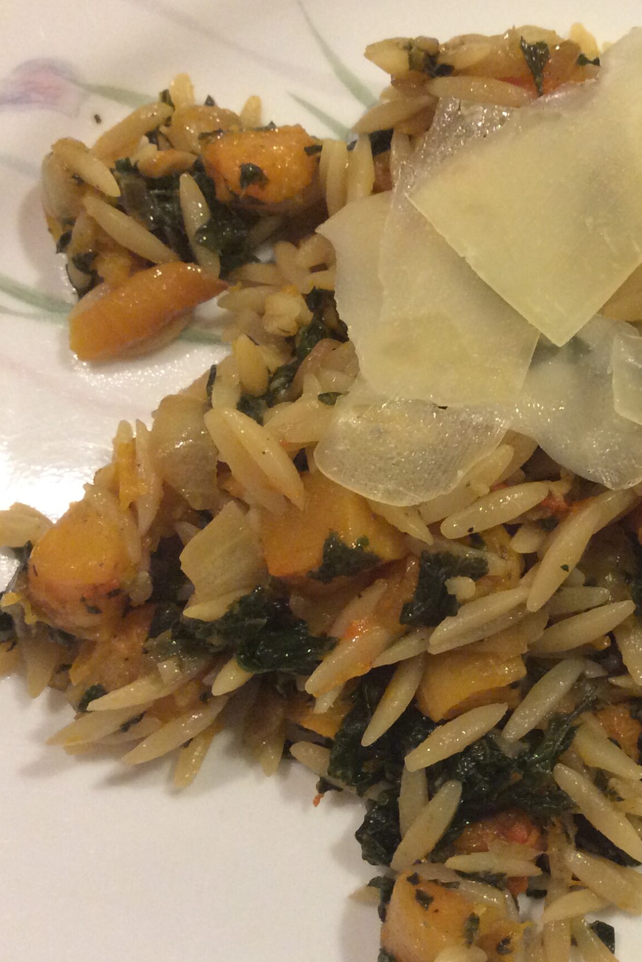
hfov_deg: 25.6
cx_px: 589
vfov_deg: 38.9
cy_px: 481
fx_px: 1364
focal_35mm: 51
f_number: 2.4
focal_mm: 3.3
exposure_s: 1/24
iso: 200
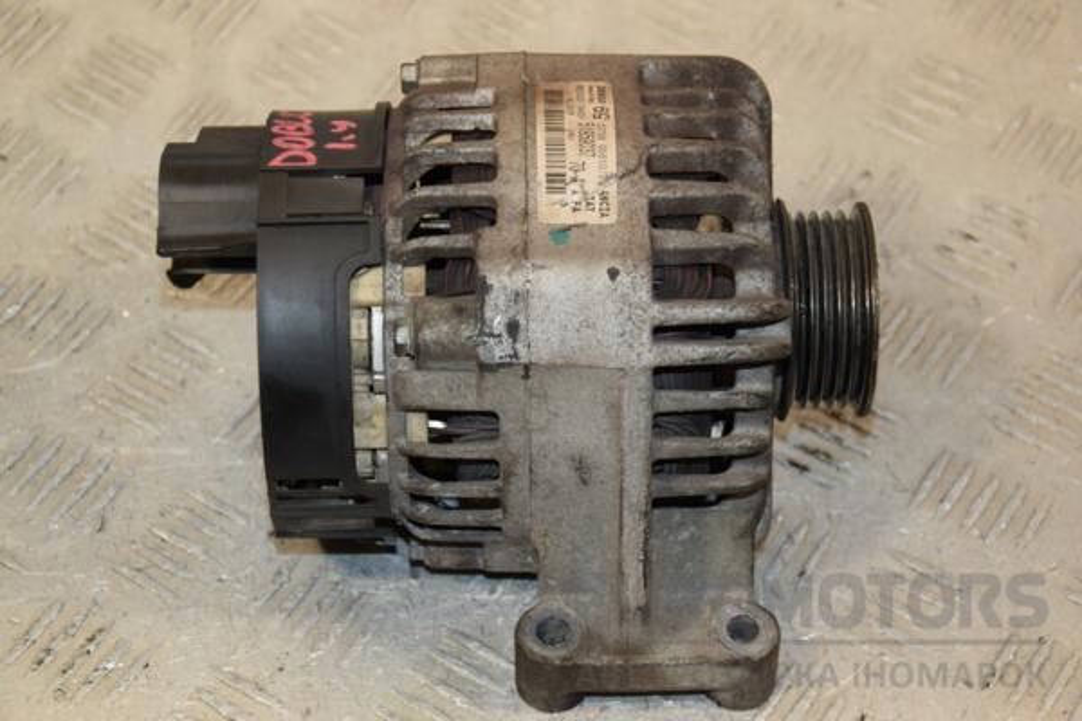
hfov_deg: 21.9
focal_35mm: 93
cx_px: 541
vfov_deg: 14.7
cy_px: 360
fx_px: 2795
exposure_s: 1/200
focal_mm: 62
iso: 800
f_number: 6.3
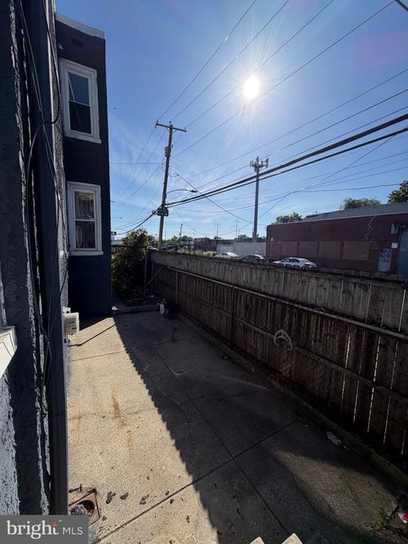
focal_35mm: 14
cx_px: 204
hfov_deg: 85.7
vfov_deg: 102.1
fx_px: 220
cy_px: 272
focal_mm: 2.22
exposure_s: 1/1285
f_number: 2.2
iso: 20
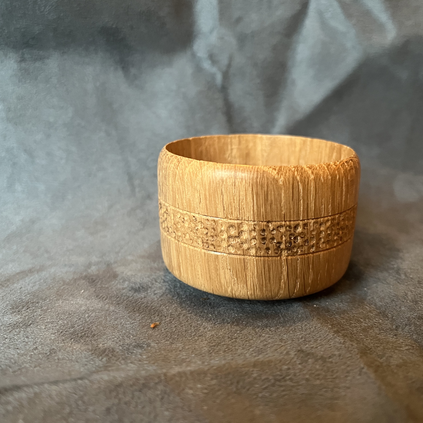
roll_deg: -0.7
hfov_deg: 52.5
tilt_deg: -17.3
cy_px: 211
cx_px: 230
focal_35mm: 31
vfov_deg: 52.5
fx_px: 429
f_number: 1.6
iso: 640
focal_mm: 5.1
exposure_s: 1/38
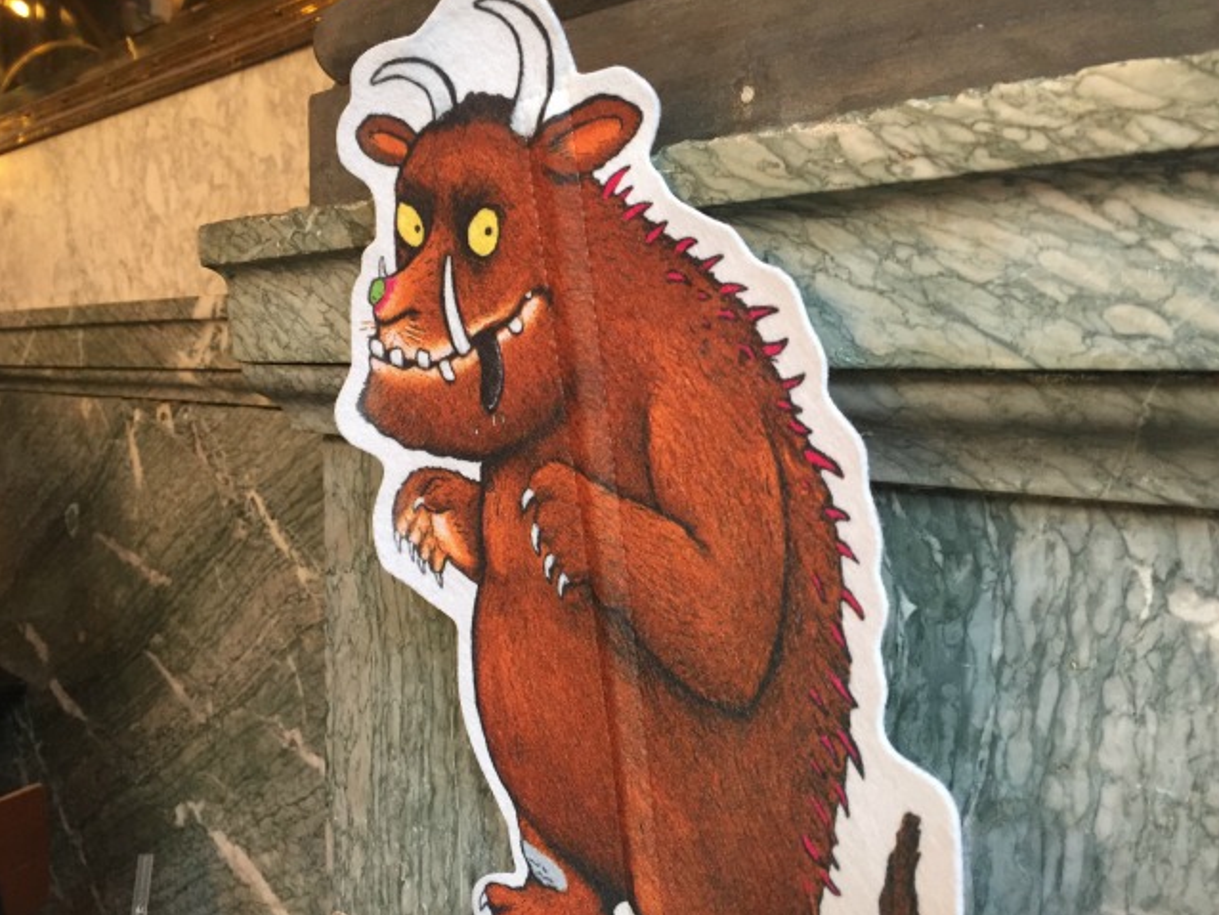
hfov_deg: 59.9
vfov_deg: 46.8
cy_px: 452
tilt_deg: -3.3
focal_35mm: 30
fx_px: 1057
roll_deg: -1.4
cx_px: 596
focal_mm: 4.15
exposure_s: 1/33
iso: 160
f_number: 2.2
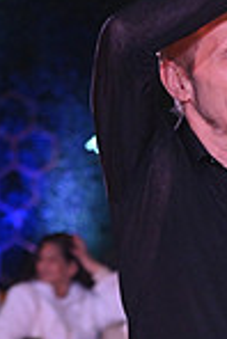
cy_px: 520
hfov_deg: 3.2
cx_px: 402
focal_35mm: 431
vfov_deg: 4.7
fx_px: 4067
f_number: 4.5
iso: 2000
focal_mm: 110
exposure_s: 1/400
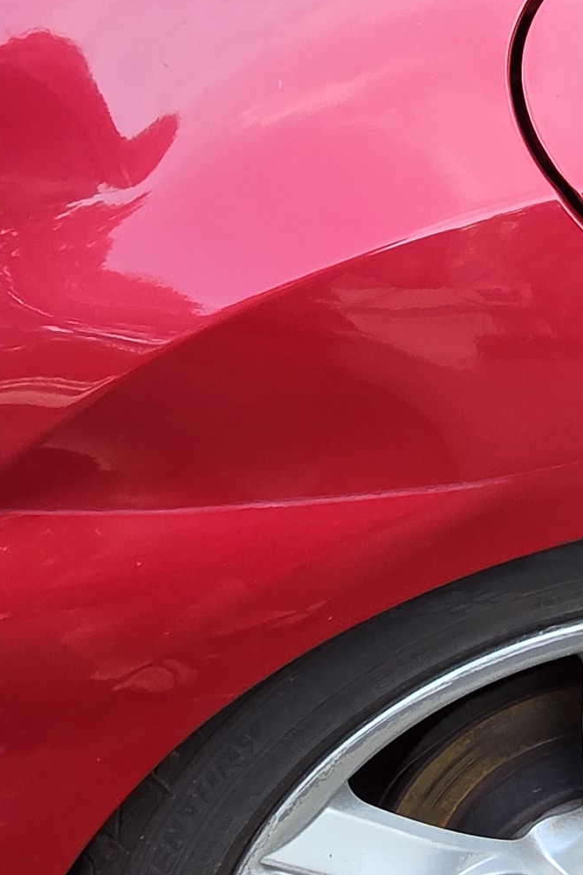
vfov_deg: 36.9
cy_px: 432
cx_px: 494
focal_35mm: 54
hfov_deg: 24.5
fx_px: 1312
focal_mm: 2.2
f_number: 2.2
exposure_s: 1/120
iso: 250
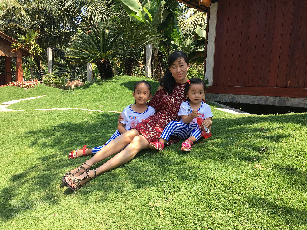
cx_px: 154
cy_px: 115
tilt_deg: -4.5
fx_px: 257
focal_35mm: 29
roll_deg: -2.3
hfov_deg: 61.7
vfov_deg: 48.2
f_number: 2.2
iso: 25
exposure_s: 1/513
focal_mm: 4.15
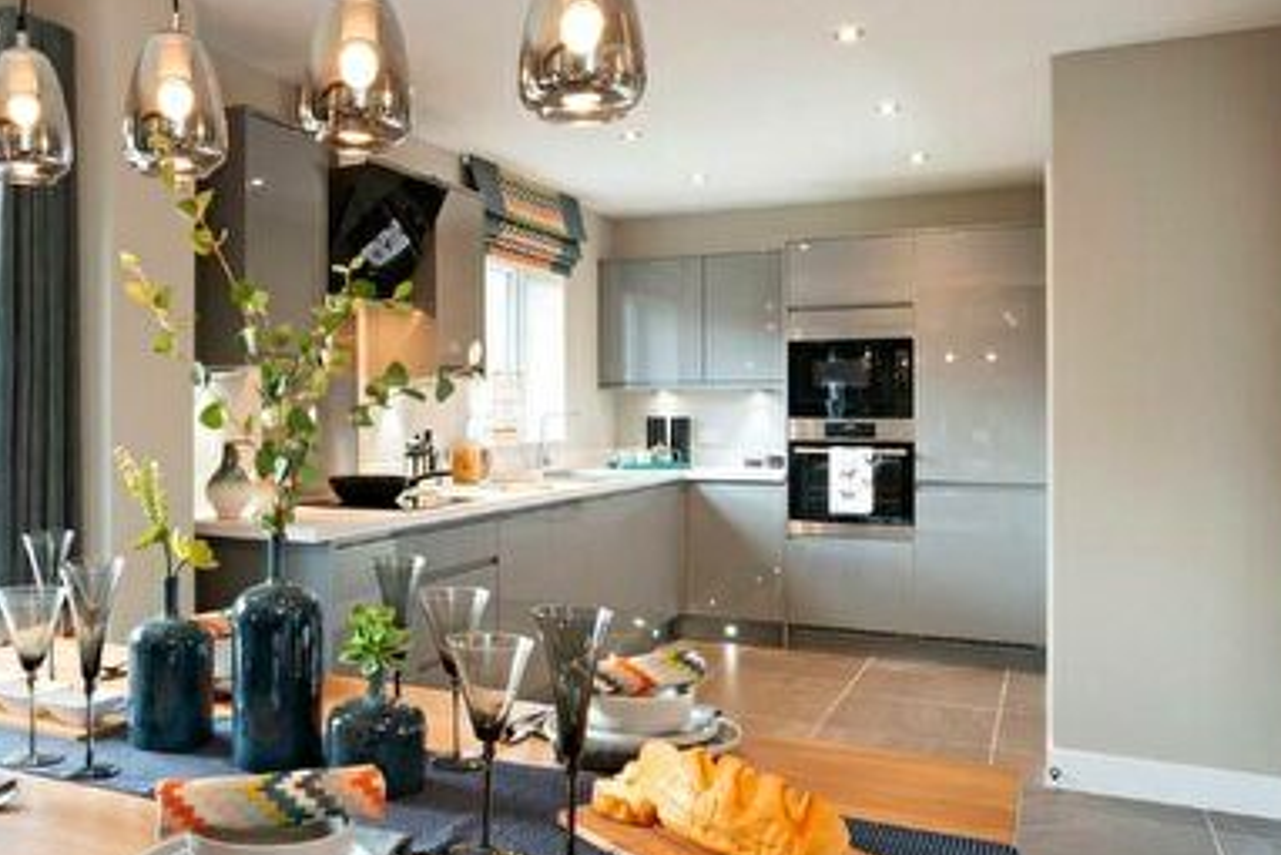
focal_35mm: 33
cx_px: 402
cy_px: 448
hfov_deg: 55.7
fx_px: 1175
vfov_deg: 40.0
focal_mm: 18
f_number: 7.1
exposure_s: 1/6
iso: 100
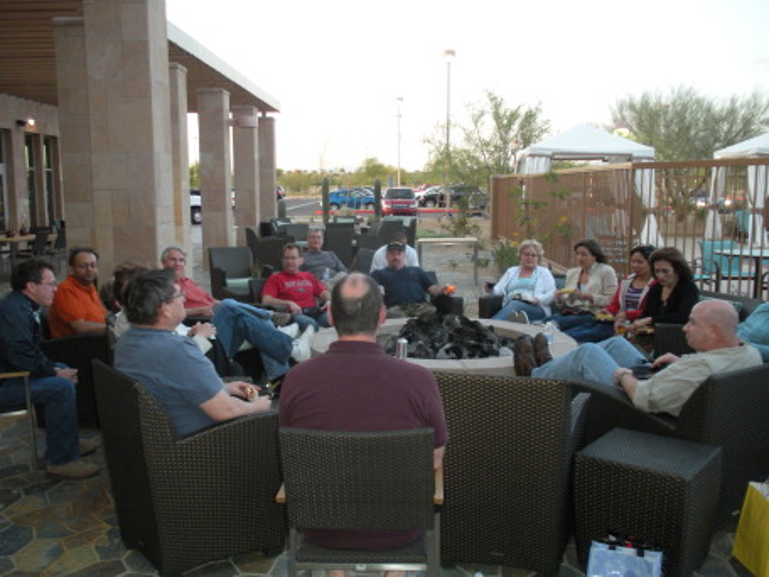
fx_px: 800
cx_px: 384
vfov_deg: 39.7
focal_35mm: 36
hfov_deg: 51.4
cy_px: 288
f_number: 3.5
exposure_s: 1/48.2
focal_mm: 6.3
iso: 284
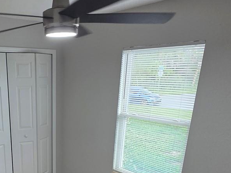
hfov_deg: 49.9
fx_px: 234
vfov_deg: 37.5
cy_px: 162
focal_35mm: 35
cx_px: 50
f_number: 1.9
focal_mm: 2.2
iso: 125
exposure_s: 1/120
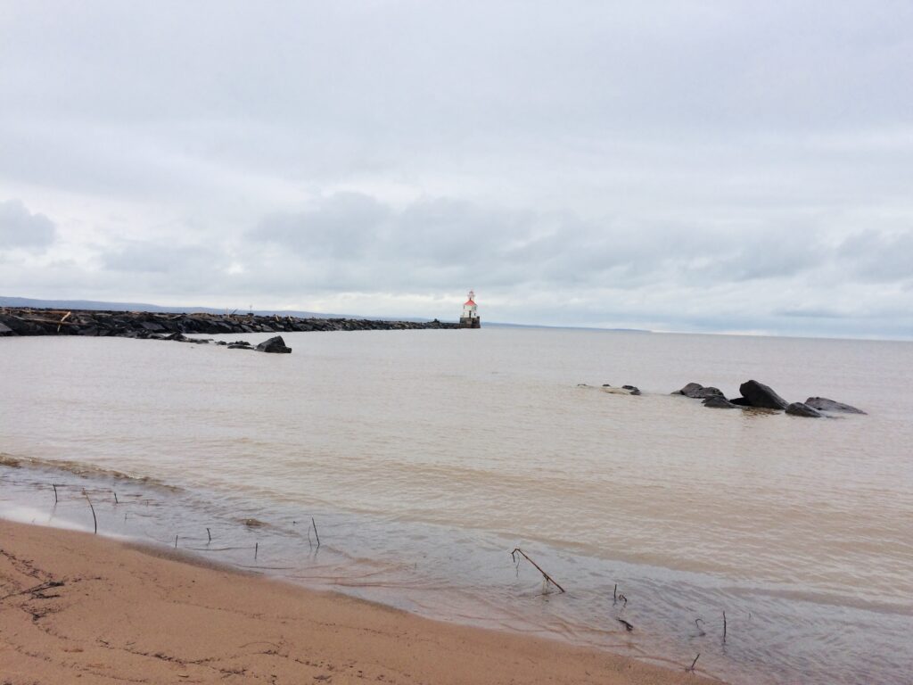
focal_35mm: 29
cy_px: 342
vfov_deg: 48.2
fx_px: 765
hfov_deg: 61.7
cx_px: 456
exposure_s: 1/519
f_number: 2.2
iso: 32
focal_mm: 4.15
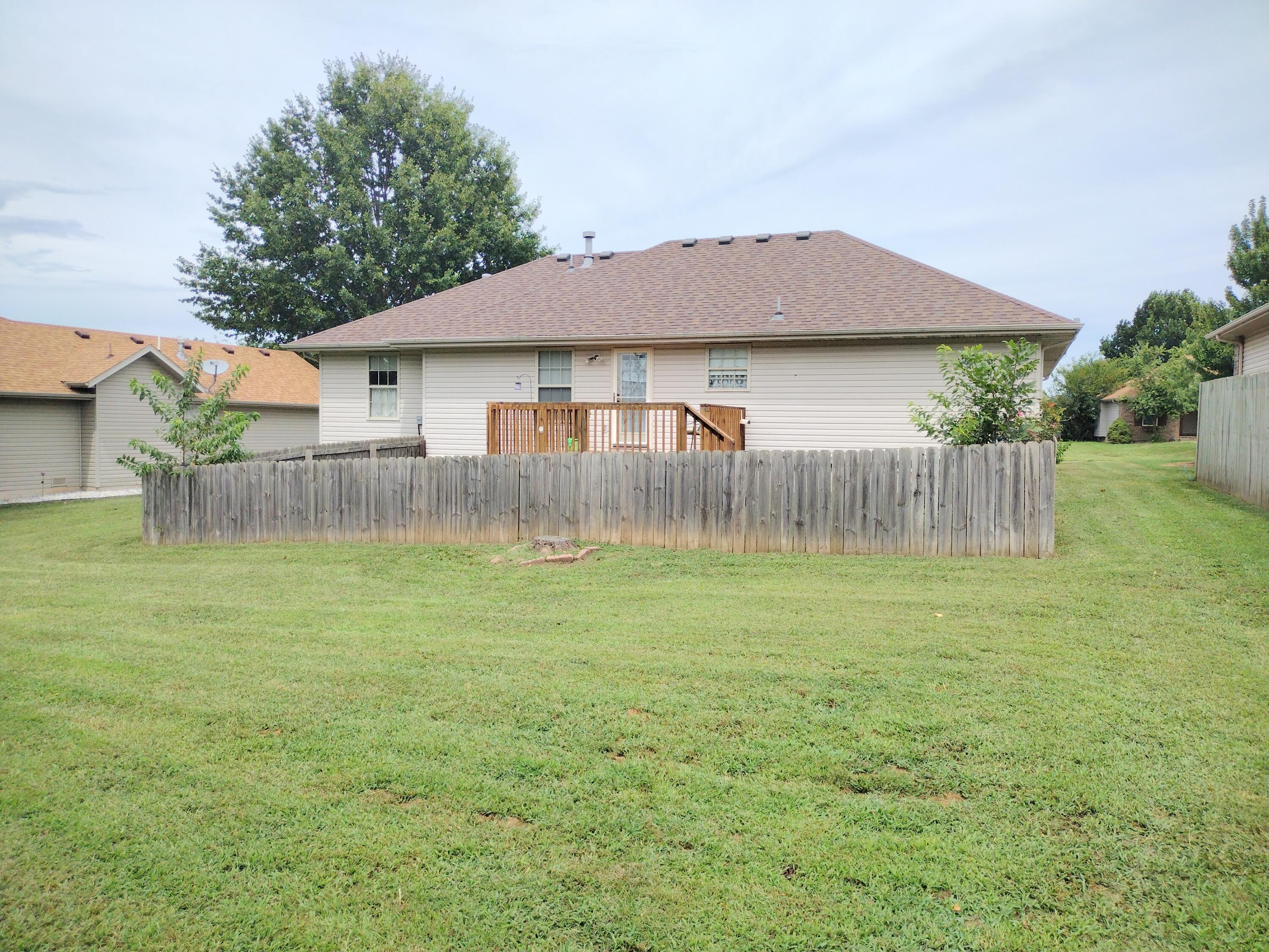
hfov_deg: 65.3
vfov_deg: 51.4
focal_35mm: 27
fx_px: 990
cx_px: 634
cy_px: 476
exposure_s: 1/2567
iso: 100
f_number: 1.7
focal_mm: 4.71
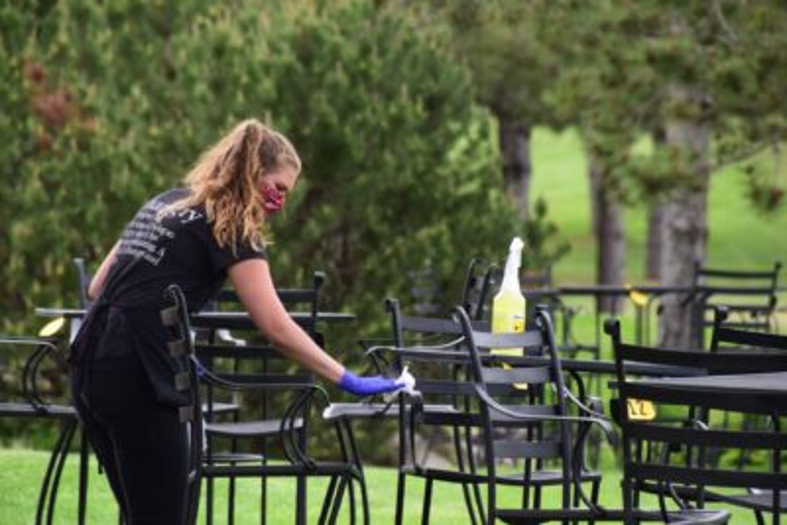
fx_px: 9841
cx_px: 394
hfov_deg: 4.6
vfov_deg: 3.1
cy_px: 262
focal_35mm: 450
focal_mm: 300
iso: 400
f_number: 10
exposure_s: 1/200
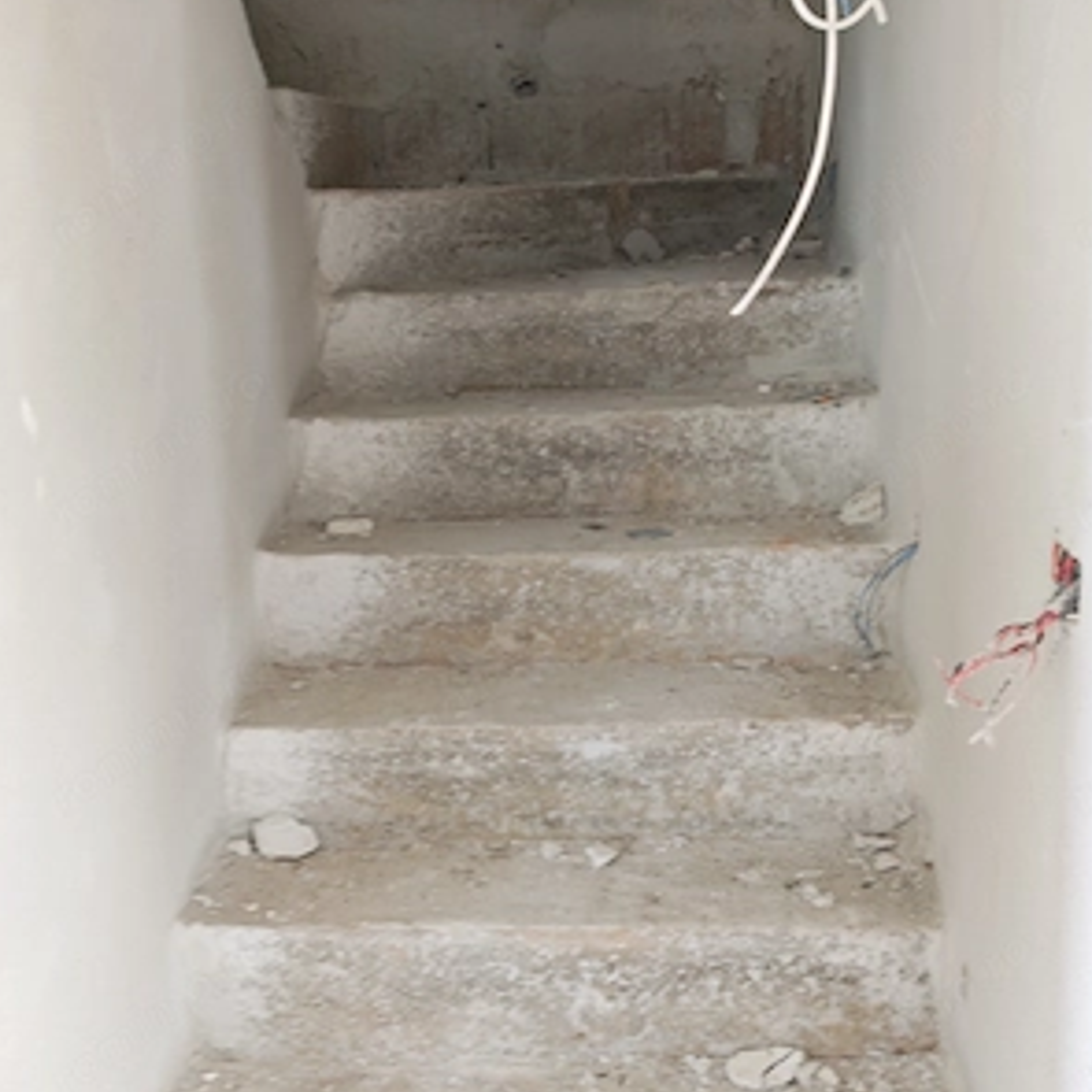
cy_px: 507
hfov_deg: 40.0
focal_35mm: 42
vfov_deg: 40.0
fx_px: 1499
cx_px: 548
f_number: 2
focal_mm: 6.83
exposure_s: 1/50
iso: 125
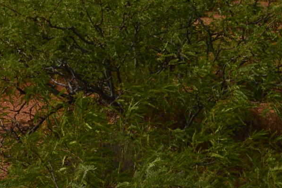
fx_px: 1712
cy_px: -246
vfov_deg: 6.0
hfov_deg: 9.4
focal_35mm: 219
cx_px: -6
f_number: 11
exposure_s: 1/125
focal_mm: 29
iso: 180
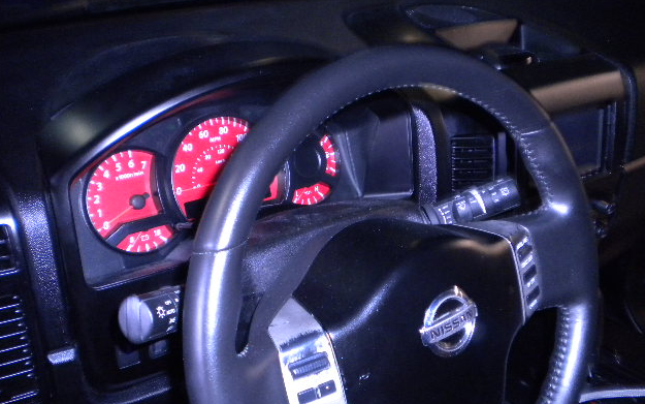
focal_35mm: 38
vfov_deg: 33.5
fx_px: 668
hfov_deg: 51.5
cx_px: 323
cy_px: 234
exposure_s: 1/30
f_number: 3.1
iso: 400
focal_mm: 6.3
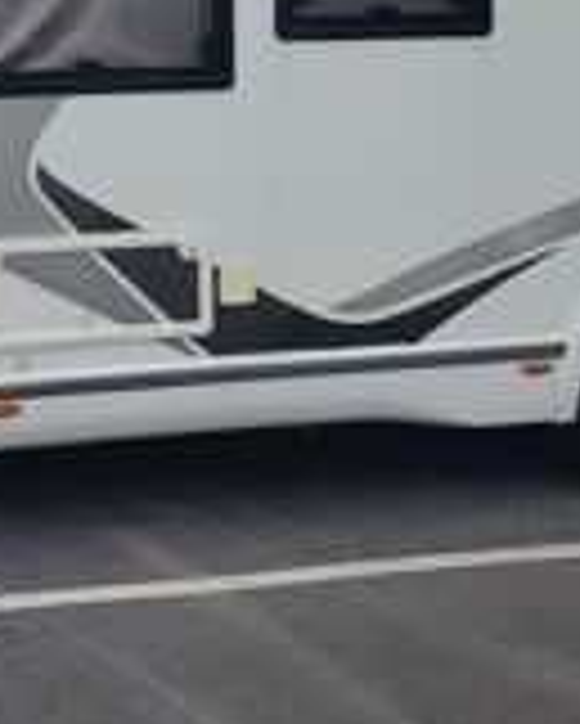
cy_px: 121
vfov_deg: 26.5
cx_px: 112
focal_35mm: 70
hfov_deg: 21.6
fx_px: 1501
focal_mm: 5.25
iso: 100
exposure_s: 1/826
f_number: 1.75
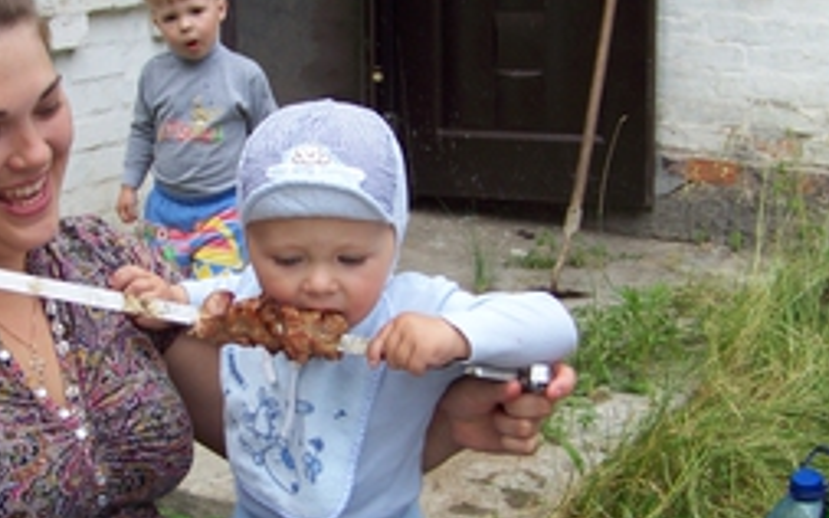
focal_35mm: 68
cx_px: 324
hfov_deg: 30.1
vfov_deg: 19.1
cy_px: 289
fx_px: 1536
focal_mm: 5.85
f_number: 2.8
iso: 67
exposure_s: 1/400
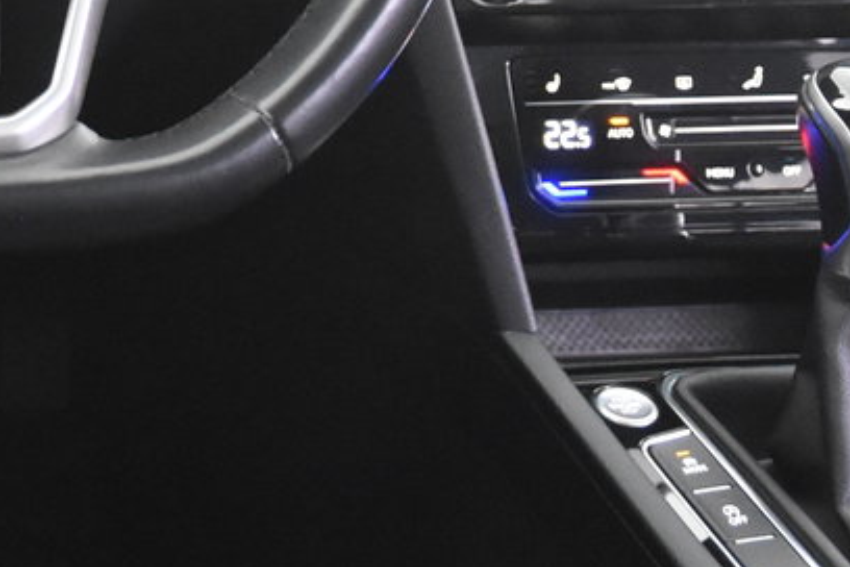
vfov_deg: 11.9
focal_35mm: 113
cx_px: -194
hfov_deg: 17.2
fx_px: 2668
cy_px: -82
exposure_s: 1/40
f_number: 3
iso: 6400
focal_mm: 24
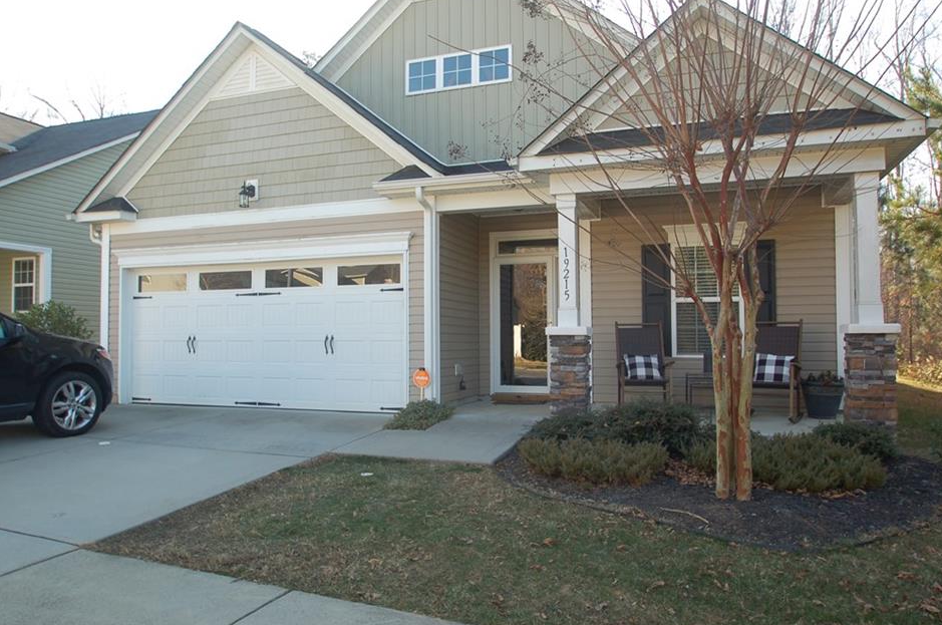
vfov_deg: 51.9
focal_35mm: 25
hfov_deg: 72.5
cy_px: 300
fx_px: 641
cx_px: 497
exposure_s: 1/125
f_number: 5.6
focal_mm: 15
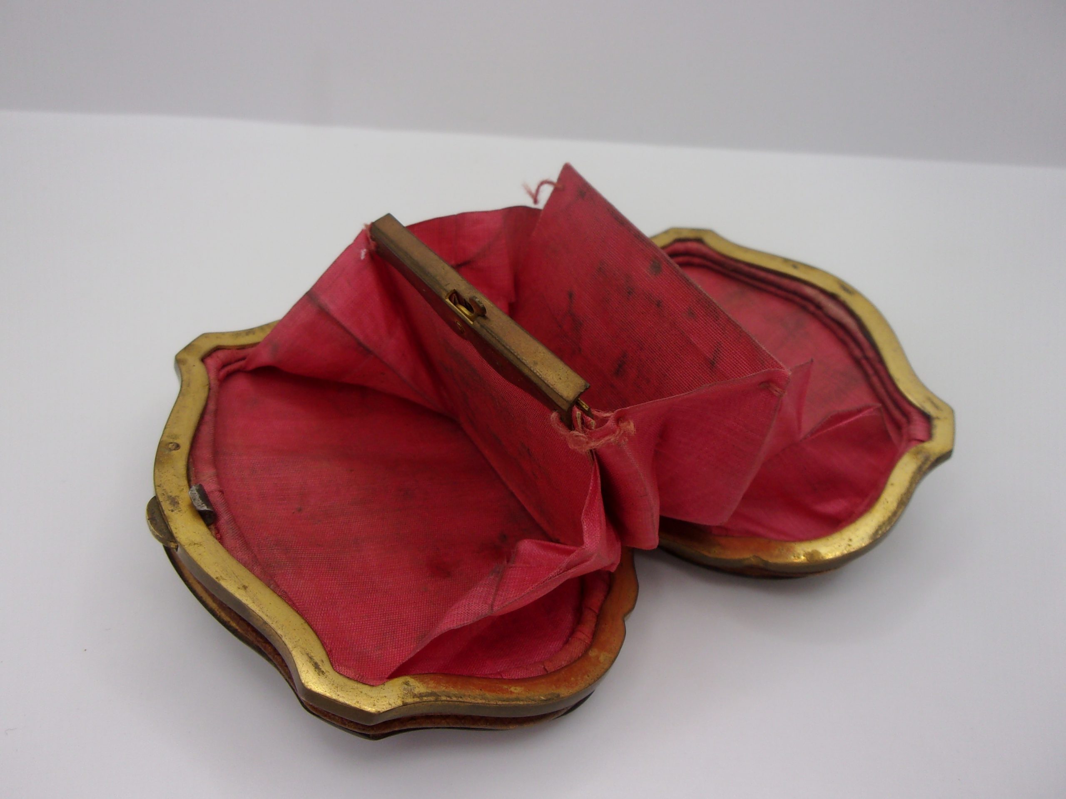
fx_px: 862
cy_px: 400
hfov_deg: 63.5
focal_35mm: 28
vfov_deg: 49.7
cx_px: 533
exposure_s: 1/170
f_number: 3.9
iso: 80
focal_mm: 5.1
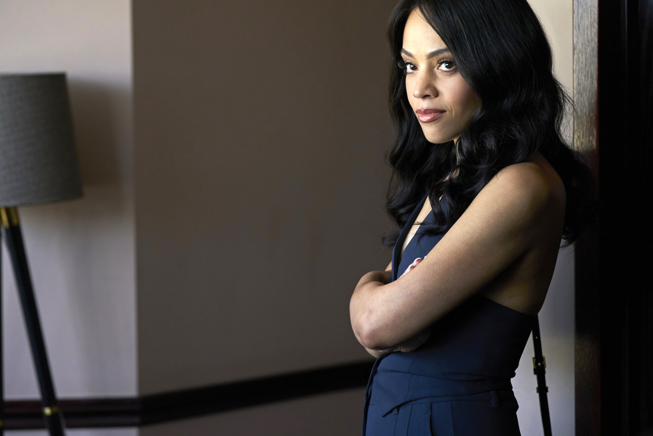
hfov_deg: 19.5
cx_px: 325
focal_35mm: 105
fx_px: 1904
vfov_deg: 13.0
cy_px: 193
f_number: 3.2
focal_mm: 85
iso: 2000
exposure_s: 1/200
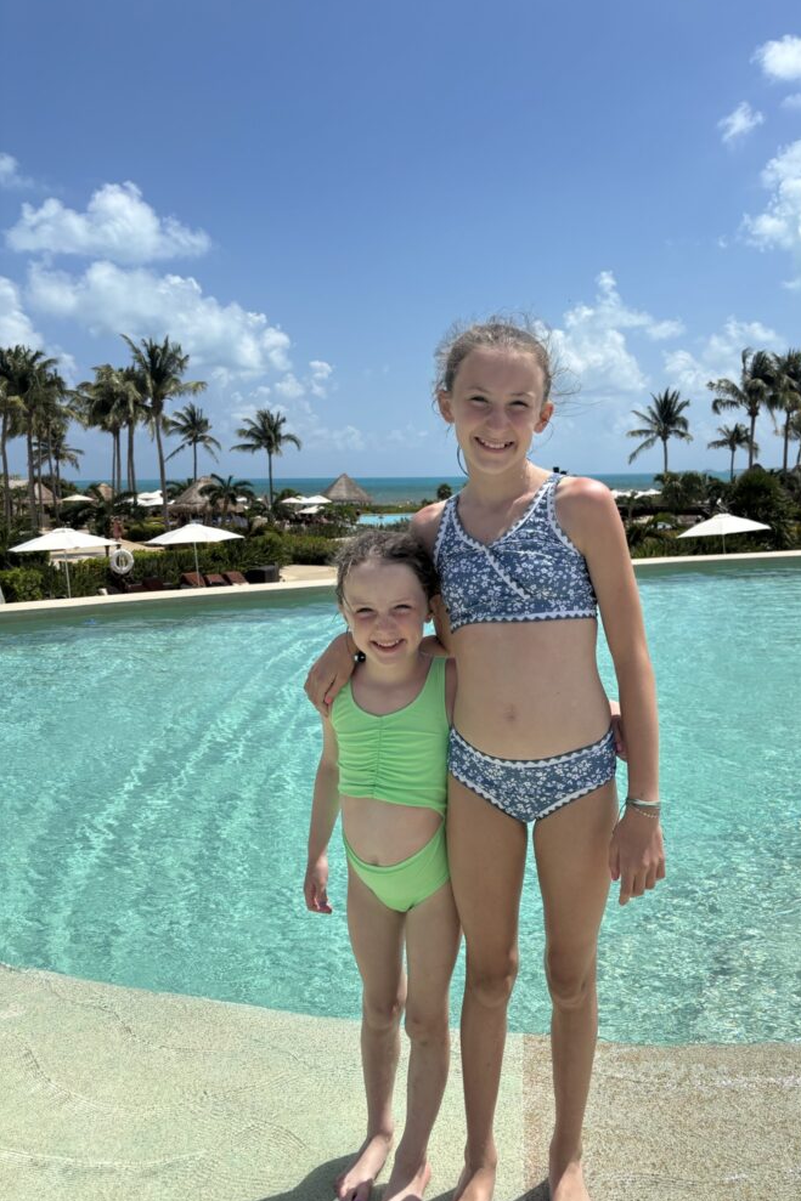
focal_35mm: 28
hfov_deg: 46.2
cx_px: 464
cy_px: 605
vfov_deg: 65.5
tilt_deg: -7.9
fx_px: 935
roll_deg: +1.0
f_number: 1.6
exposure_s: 1/6329
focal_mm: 5.96
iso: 50
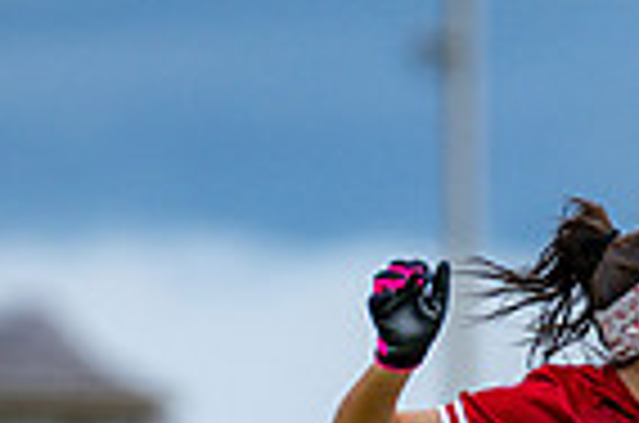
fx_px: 18773
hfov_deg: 1.9
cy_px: 687
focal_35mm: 1060
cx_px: 697
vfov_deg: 1.3
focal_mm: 240
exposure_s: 1/6400
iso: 250
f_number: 2.8
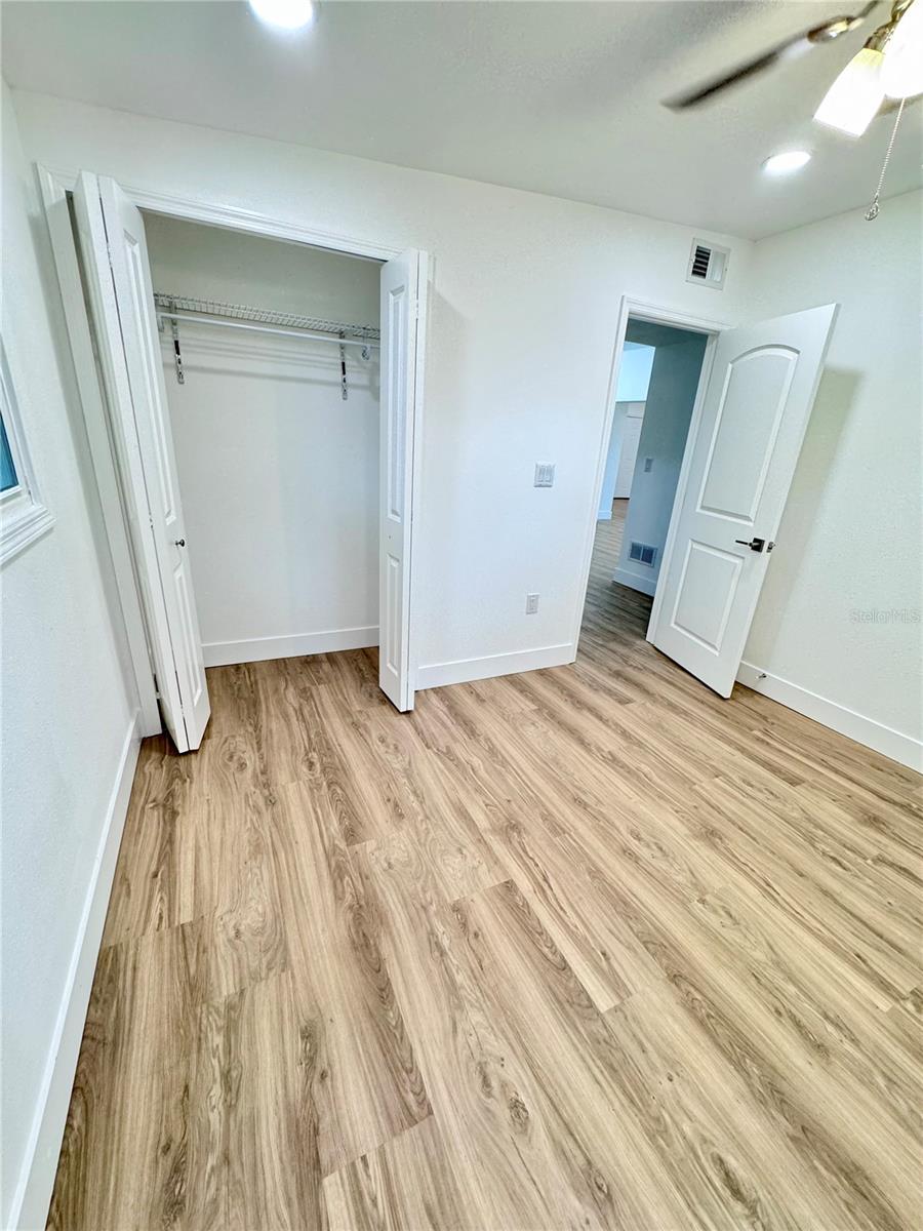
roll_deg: -2.8
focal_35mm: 14
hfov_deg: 85.7
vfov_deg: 102.1
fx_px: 498
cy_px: 616
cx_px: 462
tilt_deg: -21.2
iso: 200
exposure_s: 1/60
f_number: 2.2
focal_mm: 2.22
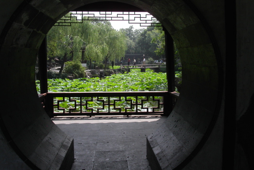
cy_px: 77
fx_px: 282
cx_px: 128
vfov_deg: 33.4
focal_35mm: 40
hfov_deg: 48.4
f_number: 6.7
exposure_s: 1/250
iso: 100
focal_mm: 7.8
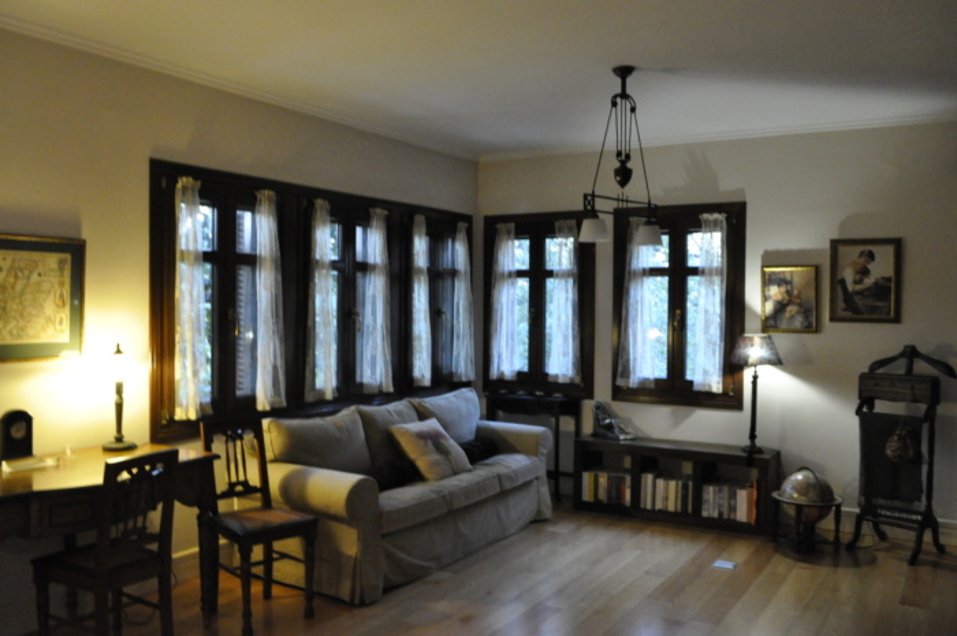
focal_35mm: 30
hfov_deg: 62.0
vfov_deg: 43.5
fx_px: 797
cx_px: 478
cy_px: 318
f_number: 6.3
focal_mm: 20
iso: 3200
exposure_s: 1/6
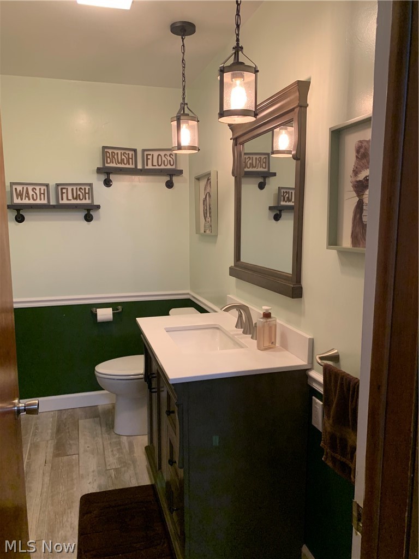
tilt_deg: -6.9
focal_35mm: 26
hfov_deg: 53.1
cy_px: 280
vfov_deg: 67.3
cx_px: 210
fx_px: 420
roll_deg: -0.1
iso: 250
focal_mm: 4.25
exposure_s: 1/60
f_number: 1.8
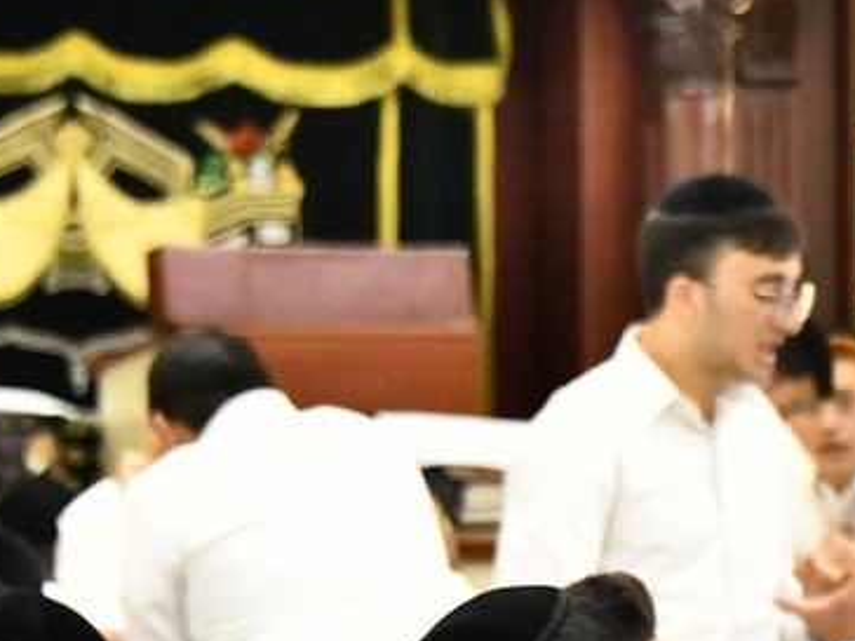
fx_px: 7484
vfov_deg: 4.9
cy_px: 583
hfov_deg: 6.5
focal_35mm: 303
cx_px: 1083
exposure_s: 1/200
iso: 6400
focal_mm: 82
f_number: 5.6
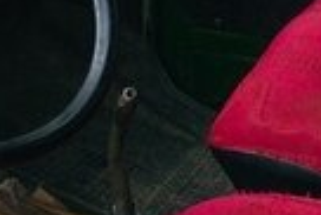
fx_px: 1303
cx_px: 125
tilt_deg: -16.4
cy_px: -79
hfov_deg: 14.0
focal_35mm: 146
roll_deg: +0.6
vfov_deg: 9.2
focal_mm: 4.15
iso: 32
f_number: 2.2
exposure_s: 1/221
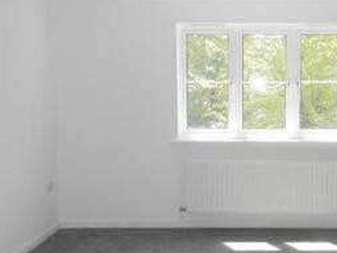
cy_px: 156
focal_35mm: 57
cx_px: 260
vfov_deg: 25.6
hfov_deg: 33.0
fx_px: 555
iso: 80
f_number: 3.1
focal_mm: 4.5
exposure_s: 1/160
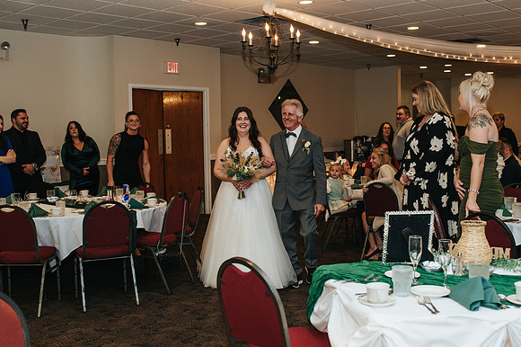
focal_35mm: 42
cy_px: 175
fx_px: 607
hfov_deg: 46.4
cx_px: 279
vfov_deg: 31.9
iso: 800
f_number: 3.2
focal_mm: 35
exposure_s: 1/200
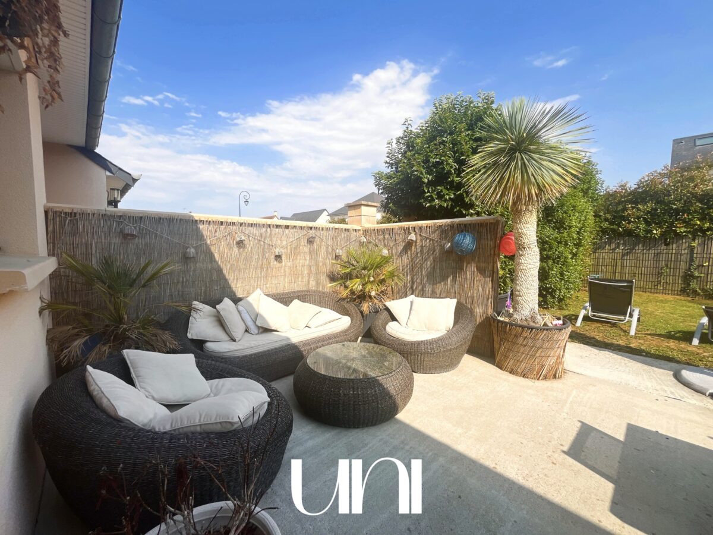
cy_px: 268
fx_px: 288
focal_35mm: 14
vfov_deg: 85.7
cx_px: 356
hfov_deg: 102.1
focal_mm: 1.54
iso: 32
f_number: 2.4
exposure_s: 1/919
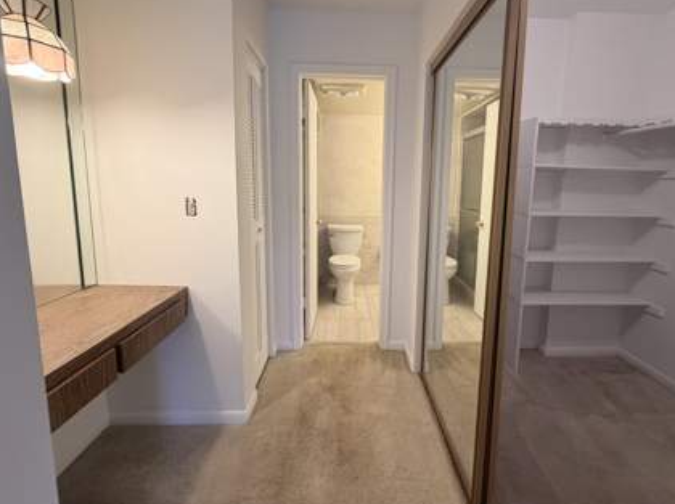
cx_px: 358
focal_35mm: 16
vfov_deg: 77.7
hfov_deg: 94.4
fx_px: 312
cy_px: 226
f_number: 2.2
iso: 250
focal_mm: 2.22
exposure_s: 1/120
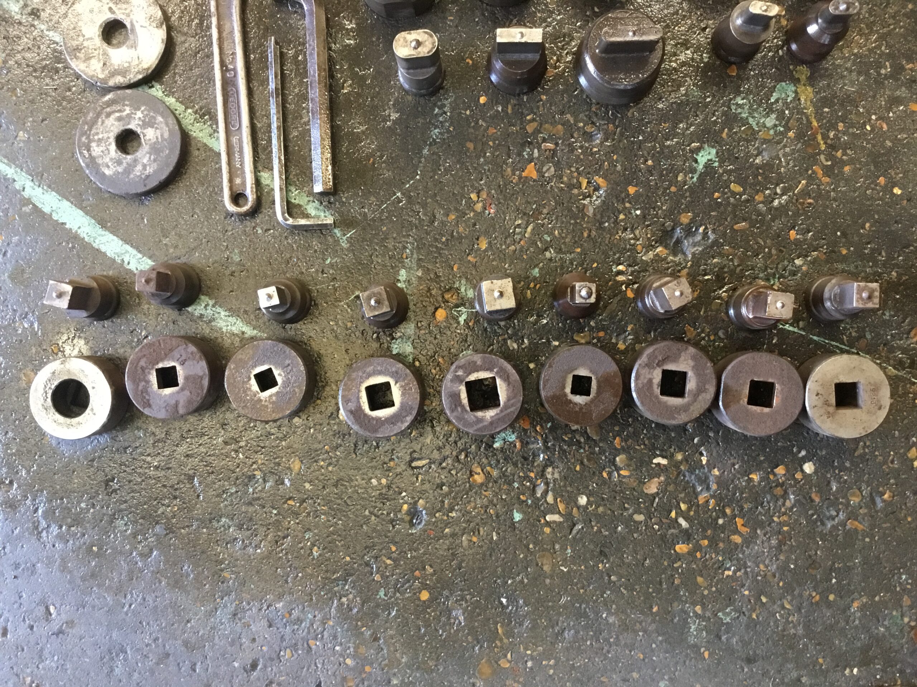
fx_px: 821
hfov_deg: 58.4
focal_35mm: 31
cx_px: 458
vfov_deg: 45.4
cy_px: 344
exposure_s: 1/33
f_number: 2.4
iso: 250
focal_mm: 3.3
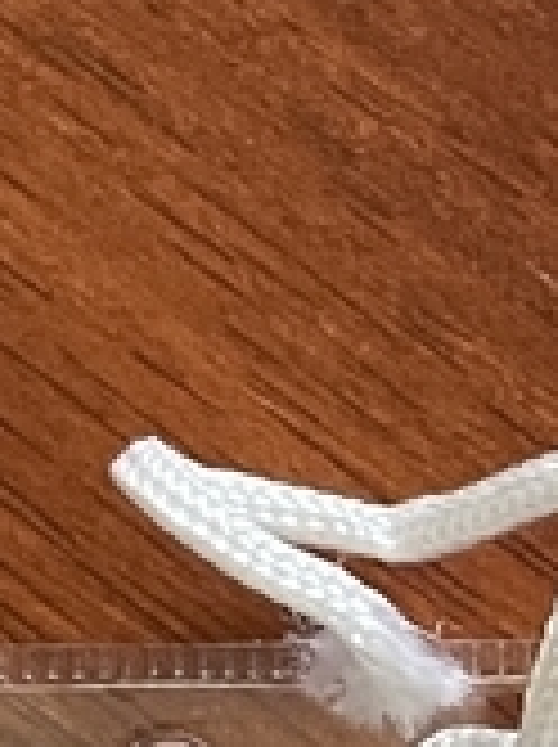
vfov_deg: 9.8
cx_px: 1008
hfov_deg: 7.6
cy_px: 1462
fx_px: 4051
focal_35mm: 188
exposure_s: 1/56
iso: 500
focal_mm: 4.2
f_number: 1.6
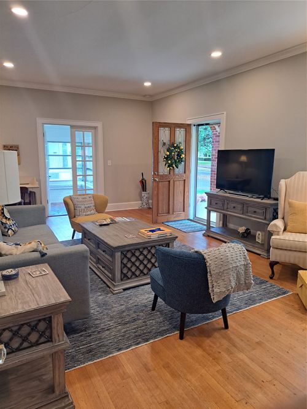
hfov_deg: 56.8
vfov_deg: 71.6
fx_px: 284
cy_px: 204
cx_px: 154
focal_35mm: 24
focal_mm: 5.23
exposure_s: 1/60
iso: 125
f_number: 1.8
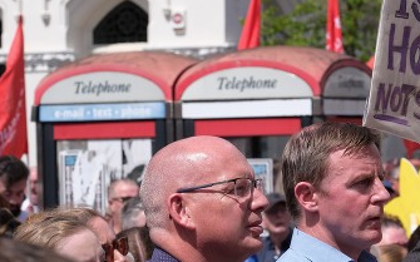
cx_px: 232
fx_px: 2952
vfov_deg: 5.1
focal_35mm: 258
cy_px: 161
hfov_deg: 8.1
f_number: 8
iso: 200
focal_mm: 80.4
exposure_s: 1/480
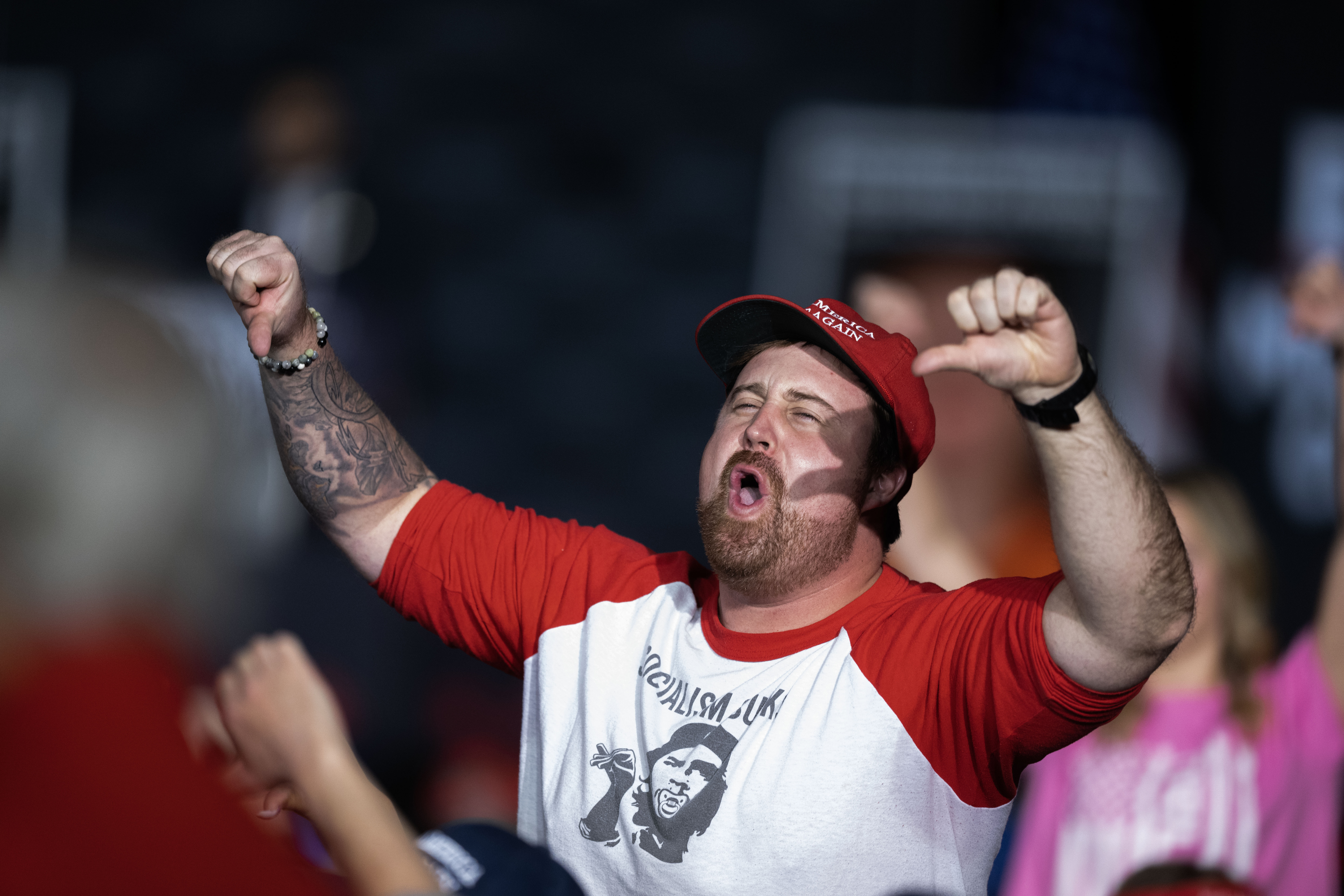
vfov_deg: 3.4
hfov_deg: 5.2
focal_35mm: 400
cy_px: 448
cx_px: 672
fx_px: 14932
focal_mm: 400
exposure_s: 1/1000
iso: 3200
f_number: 2.8
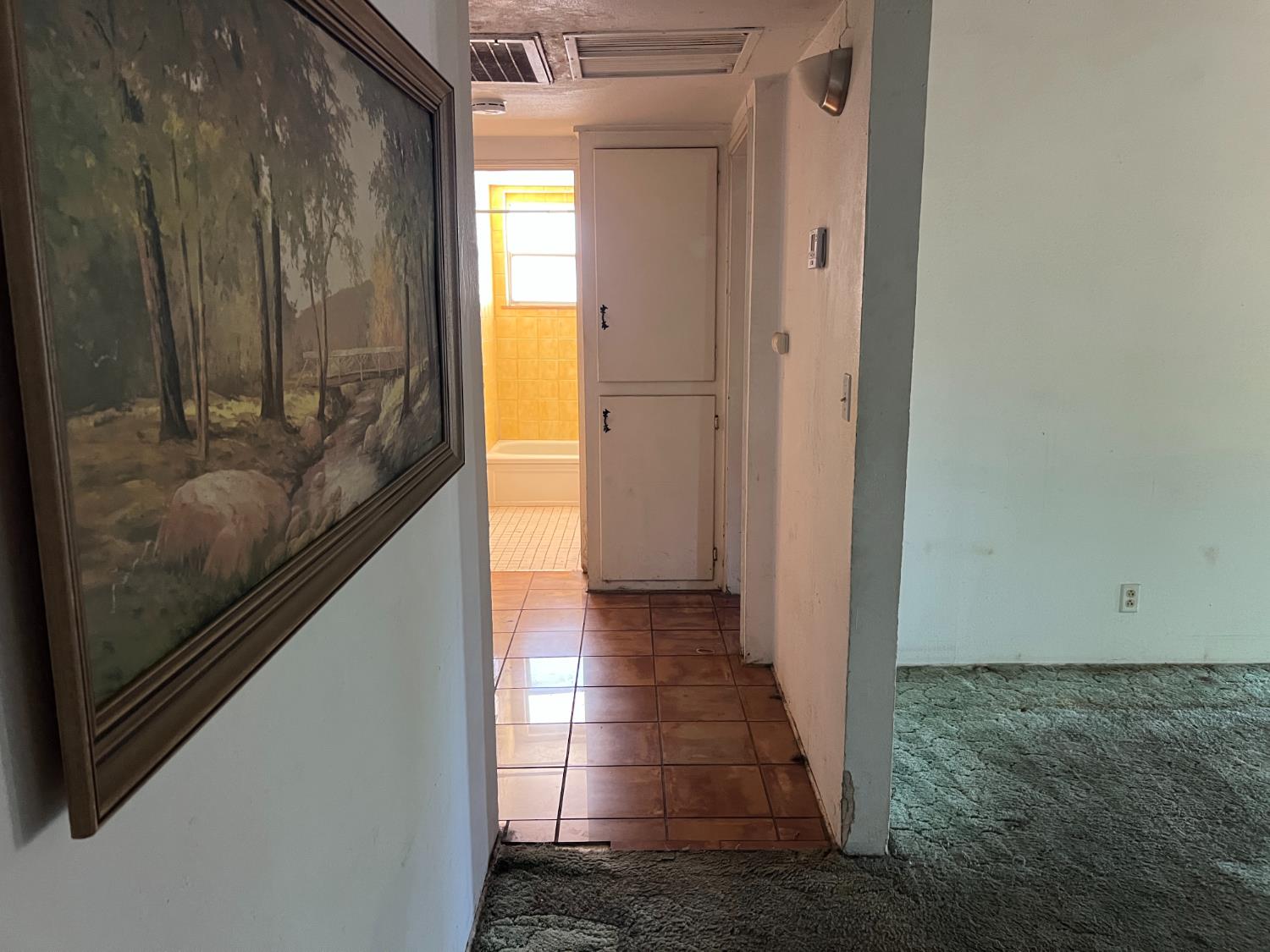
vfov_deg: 53.1
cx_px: 635
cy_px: 476
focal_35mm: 26
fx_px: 954
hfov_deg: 67.3
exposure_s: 1/60
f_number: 1.5
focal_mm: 5.7
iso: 320
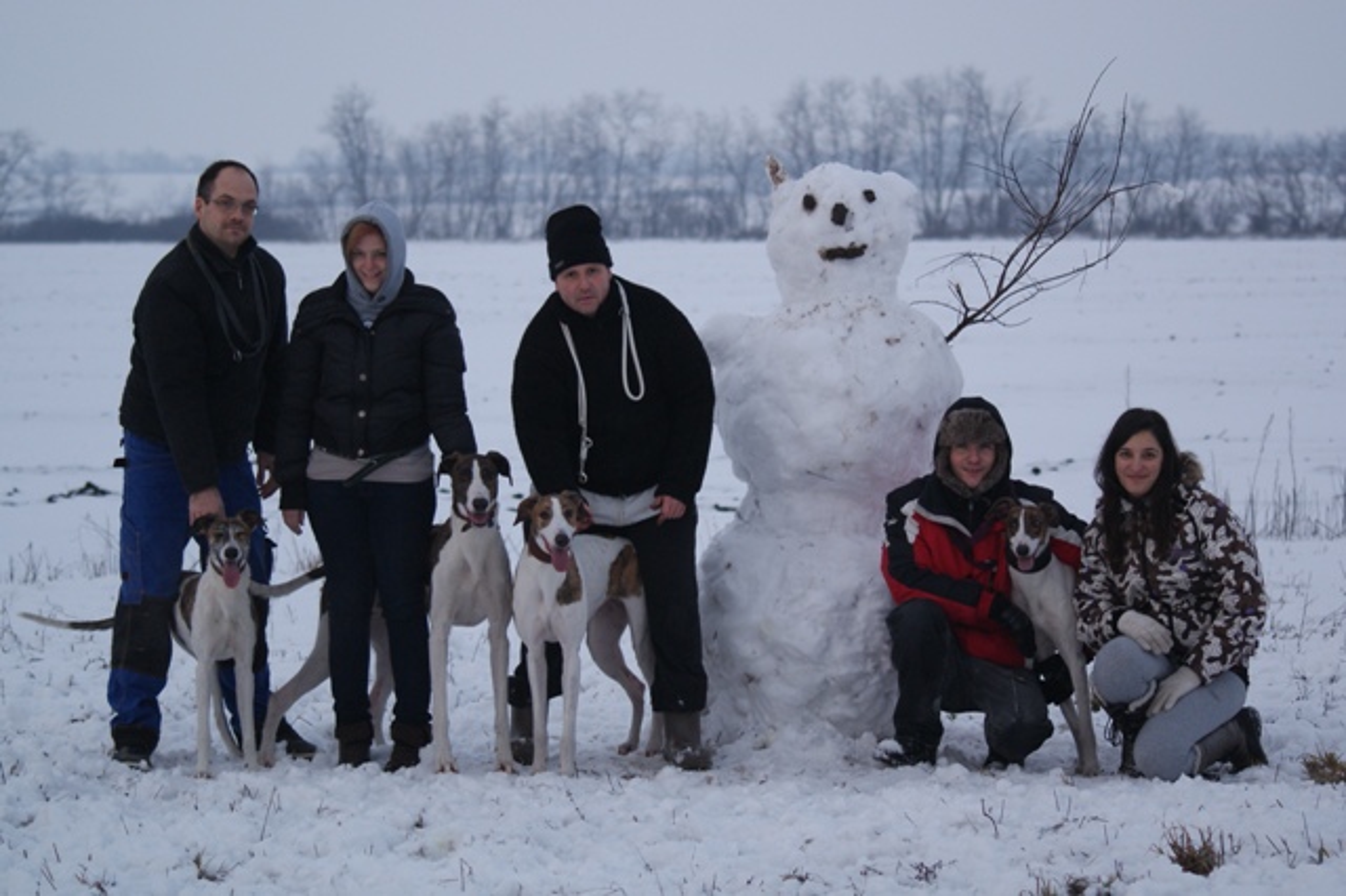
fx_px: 5045
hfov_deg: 15.2
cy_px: 448
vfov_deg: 10.1
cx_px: 673
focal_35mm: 135
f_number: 4
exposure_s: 1/320
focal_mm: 90
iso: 320
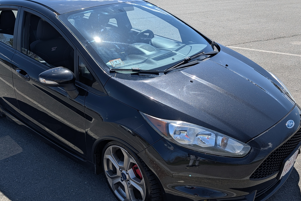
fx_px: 309
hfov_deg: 51.9
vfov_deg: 35.9
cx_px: 146
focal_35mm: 37
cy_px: 109
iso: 19
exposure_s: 1/822
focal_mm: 6.9
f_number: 1.68
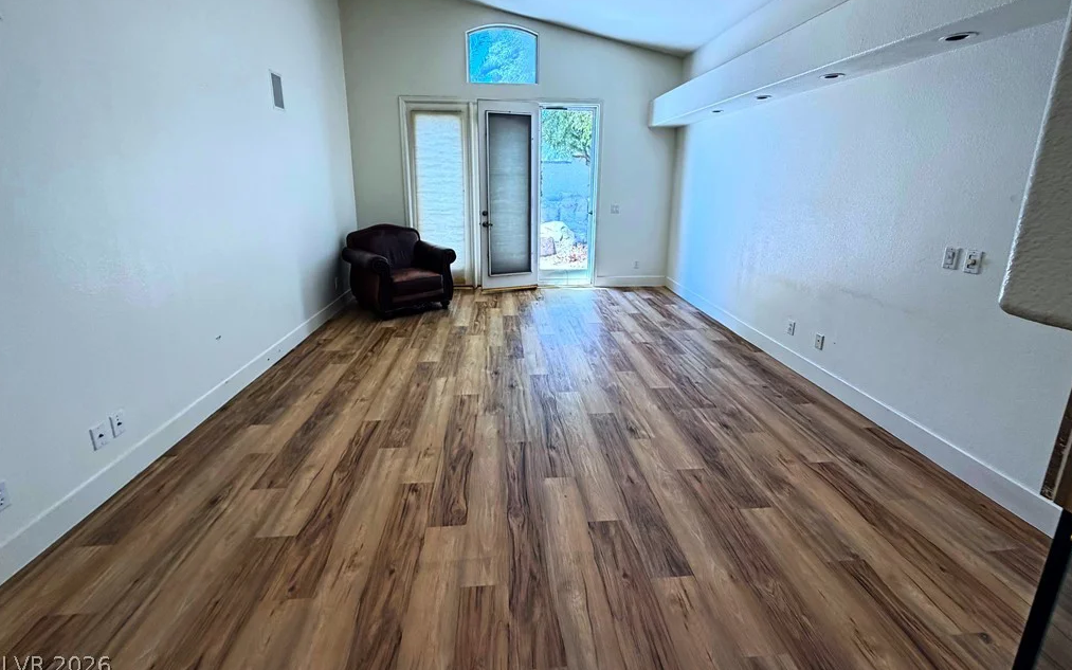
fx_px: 438
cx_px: 538
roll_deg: -0.7
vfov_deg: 74.2
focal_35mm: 15
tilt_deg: -12.2
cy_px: 276
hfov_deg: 101.5
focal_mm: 2.22
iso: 250
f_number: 2.2
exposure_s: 1/60
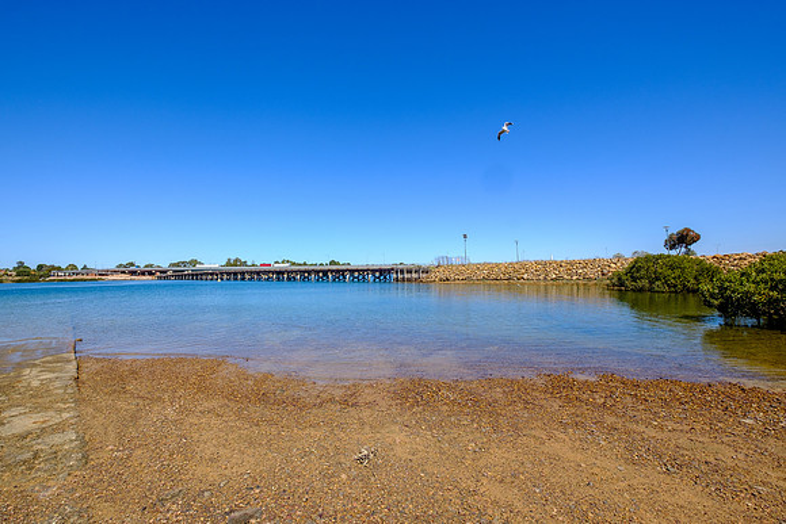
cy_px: 262
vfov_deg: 77.4
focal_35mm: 15
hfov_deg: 100.4
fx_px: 328
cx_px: 393
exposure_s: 1/550
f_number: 8
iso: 200
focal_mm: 10
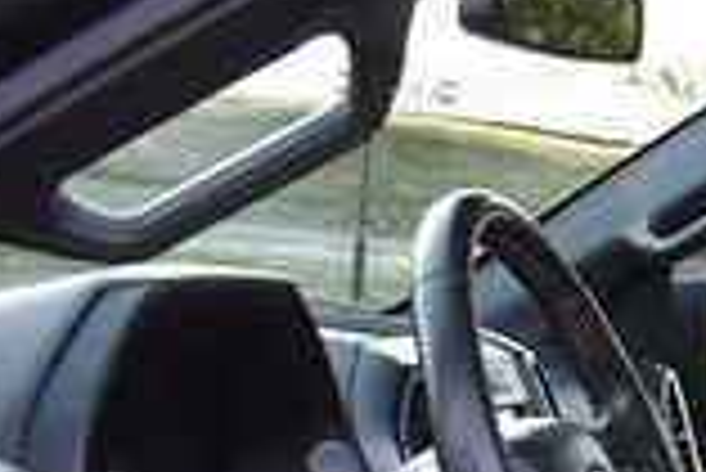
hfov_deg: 16.6
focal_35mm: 110
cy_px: 856
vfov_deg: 11.5
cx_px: 1115
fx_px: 2159
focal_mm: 18
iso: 800
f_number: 3.5
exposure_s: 1/200
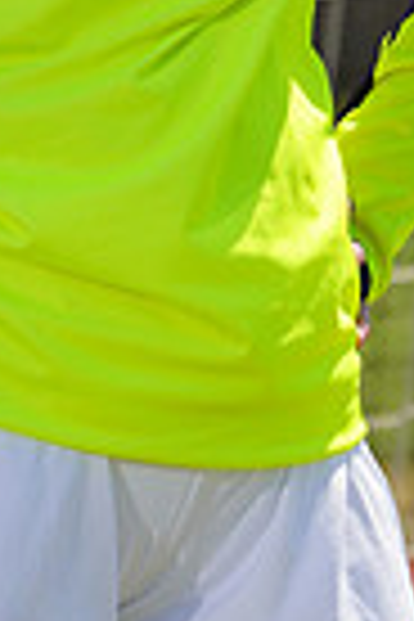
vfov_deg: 1.2
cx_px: 76
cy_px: -284
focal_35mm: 1671
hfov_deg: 0.8
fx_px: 28822
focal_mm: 397
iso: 200
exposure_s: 1/250
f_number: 13
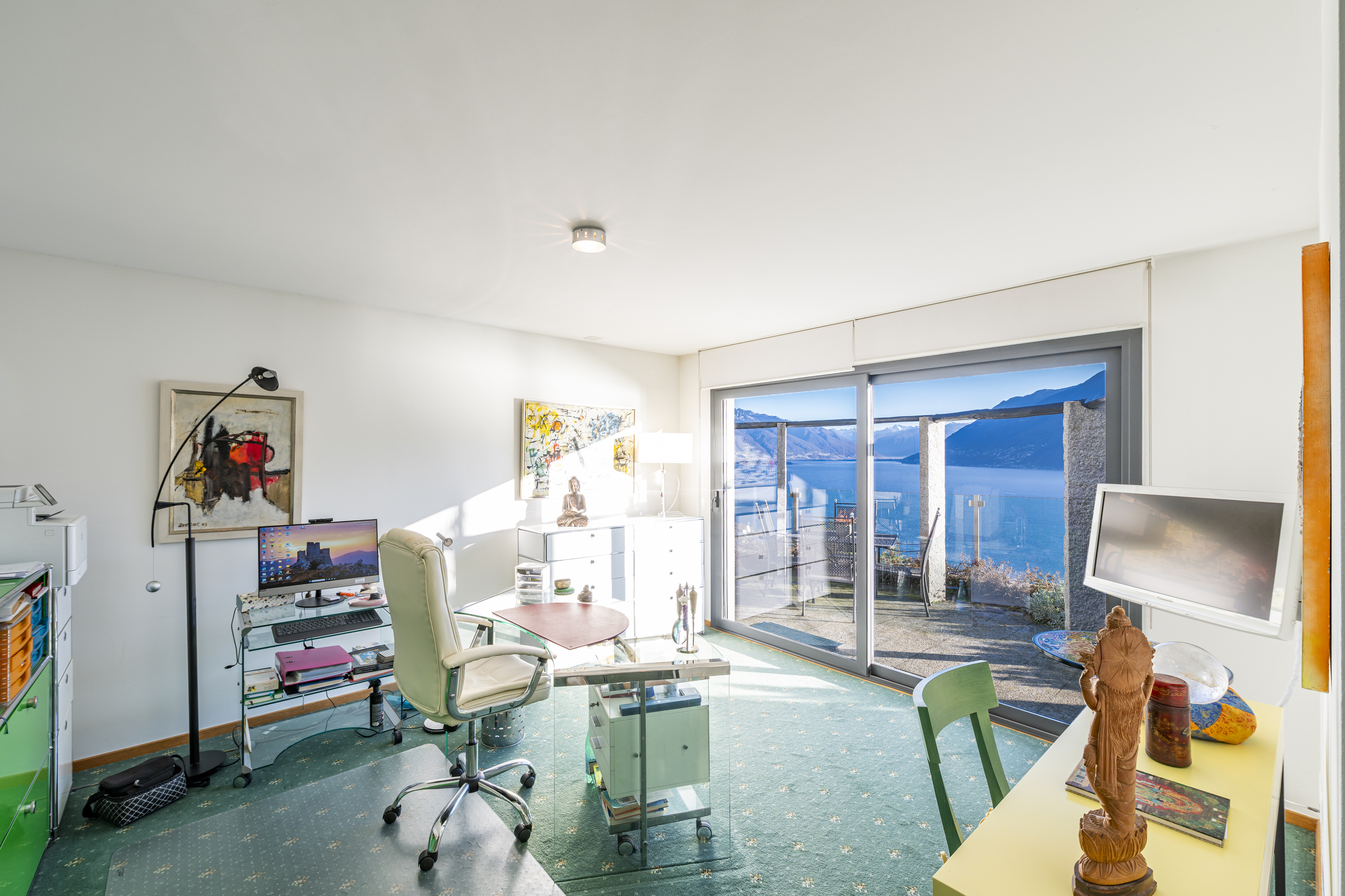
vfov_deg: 81.2
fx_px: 523
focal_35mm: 14
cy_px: 448
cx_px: 672
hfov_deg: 104.3
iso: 64
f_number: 9
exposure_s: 1/10
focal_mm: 14
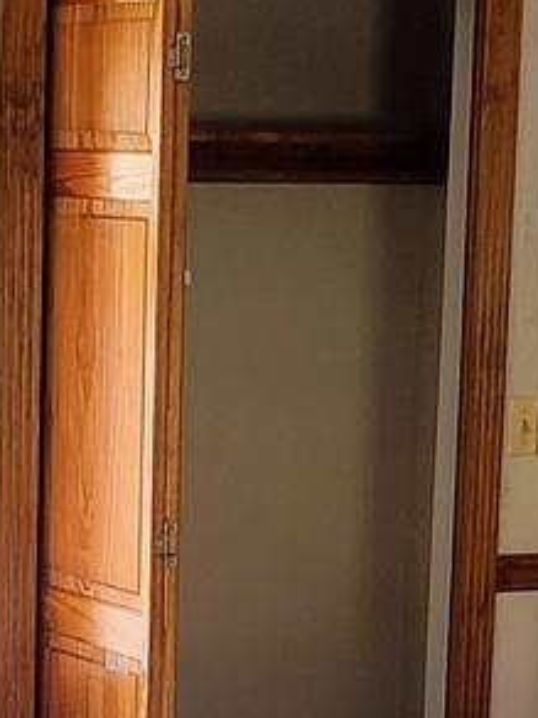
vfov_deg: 14.2
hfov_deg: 10.8
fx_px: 2839
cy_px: 740
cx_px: 42
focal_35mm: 137
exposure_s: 1/59
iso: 80
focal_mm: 5.4
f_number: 1.8
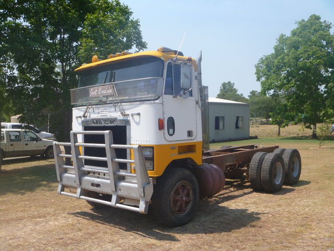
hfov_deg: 52.6
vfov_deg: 40.7
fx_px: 338
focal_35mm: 35
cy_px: 126
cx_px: 167
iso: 80
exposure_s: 1/250
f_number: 5.6
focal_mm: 6.3
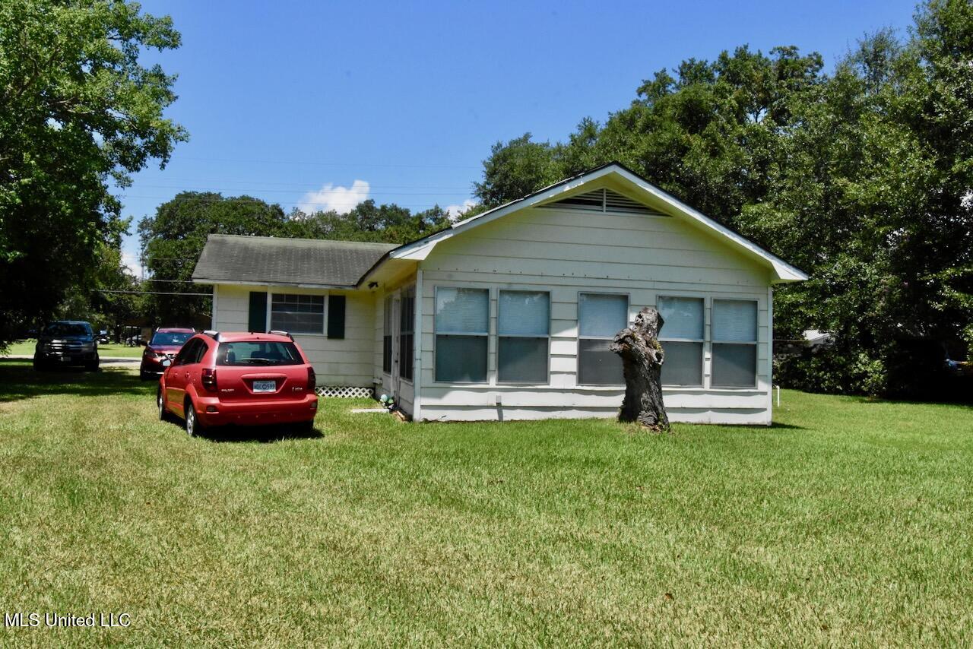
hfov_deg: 61.9
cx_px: 486
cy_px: 324
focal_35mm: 30
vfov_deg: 43.6
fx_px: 811
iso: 4000
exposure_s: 1/1250
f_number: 18
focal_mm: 20
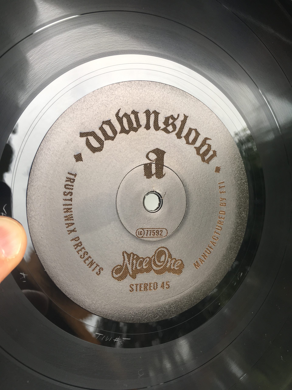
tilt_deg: -58.0
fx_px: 326
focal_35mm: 29
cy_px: 195
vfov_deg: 61.7
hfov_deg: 48.2
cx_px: 146
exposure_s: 1/100
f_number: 2.2
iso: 32
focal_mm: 4.15
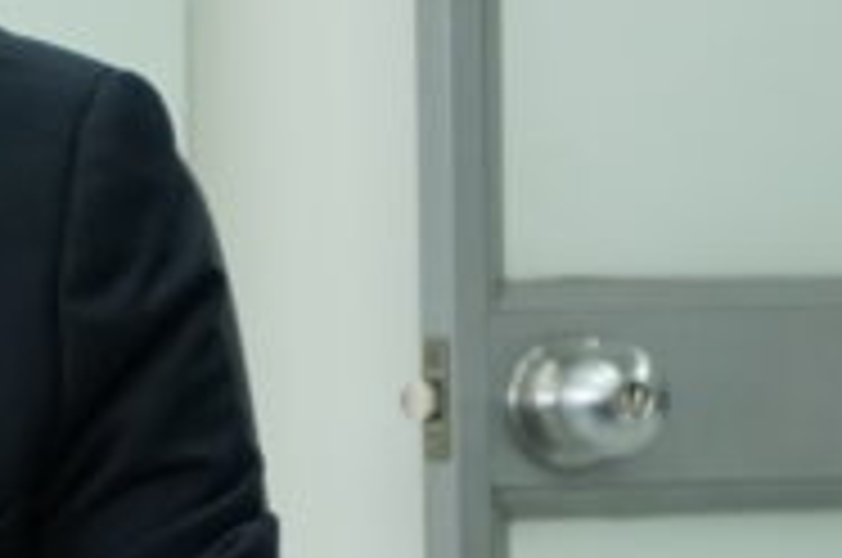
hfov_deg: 4.5
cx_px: -1274
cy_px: 94
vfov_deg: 3.0
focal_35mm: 450
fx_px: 10507
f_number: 5.6
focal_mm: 70
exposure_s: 1/160
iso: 2500
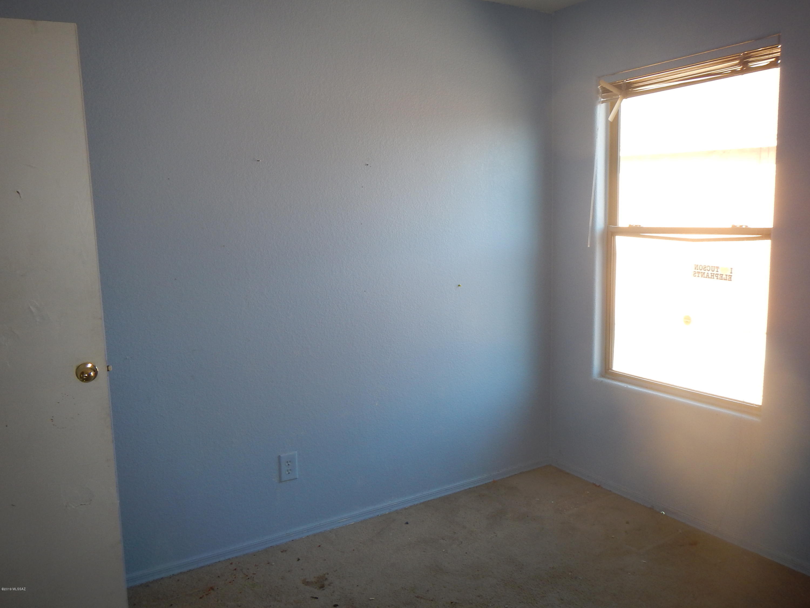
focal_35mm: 28
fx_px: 655
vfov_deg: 49.7
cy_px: 304
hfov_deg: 63.4
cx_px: 405
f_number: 3.9
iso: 140
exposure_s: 1/30
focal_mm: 5
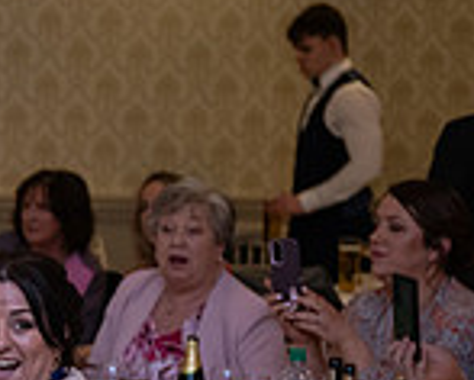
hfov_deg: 9.5
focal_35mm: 192
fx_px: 2697
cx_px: -393
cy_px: 269
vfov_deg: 8.1
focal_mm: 52
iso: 1000
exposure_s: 1/160
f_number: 3.5
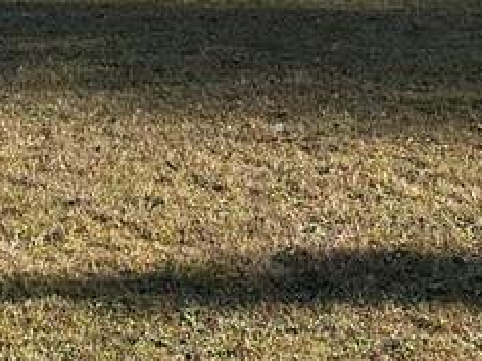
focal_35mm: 104
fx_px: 1448
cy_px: -65
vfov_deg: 13.8
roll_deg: -1.4
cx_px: 480
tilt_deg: +8.4
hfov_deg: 18.4
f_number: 1.78
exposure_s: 1/1880
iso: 80
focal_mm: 6.86
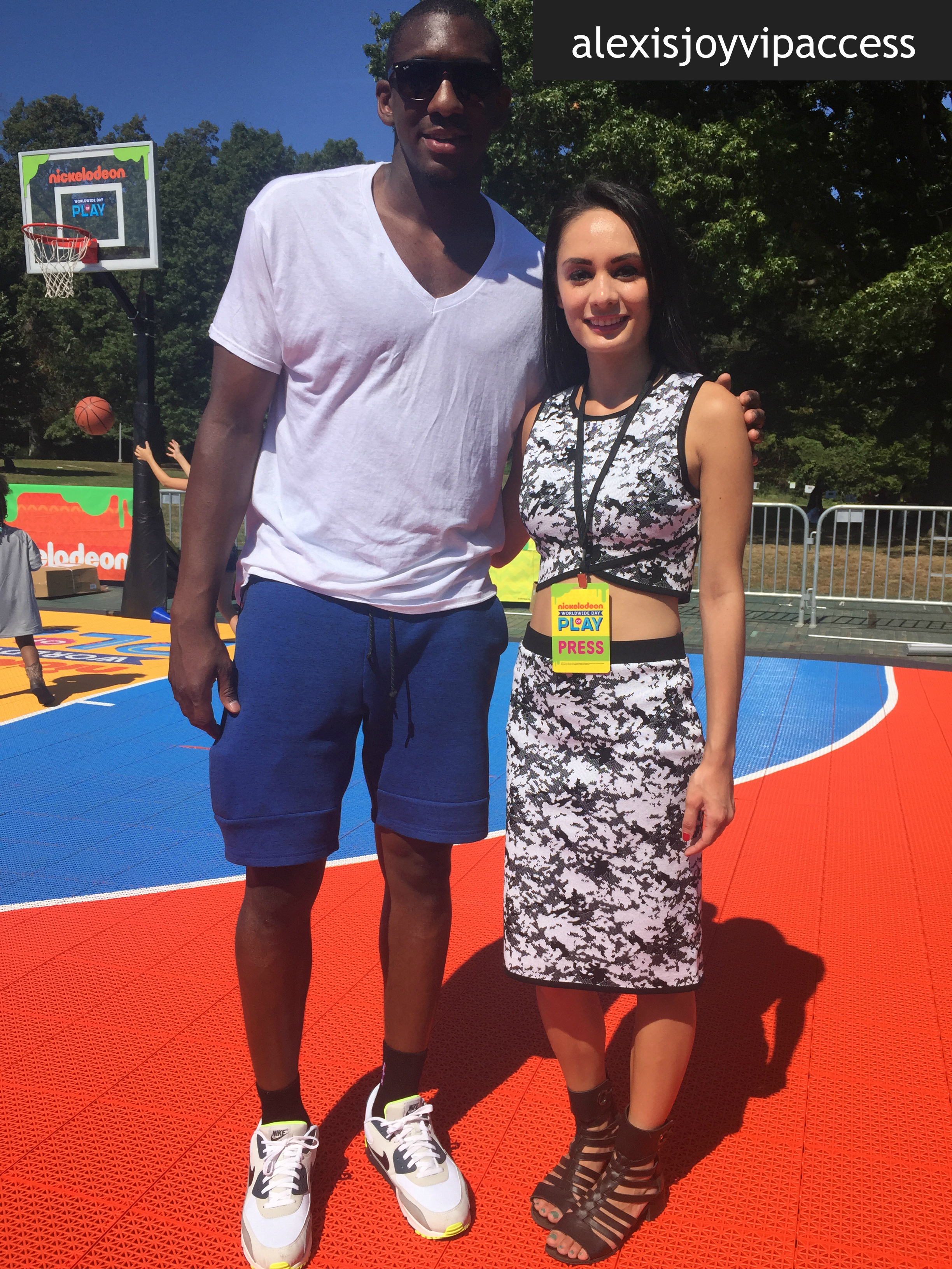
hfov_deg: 48.2
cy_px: 634
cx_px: 476
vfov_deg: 61.7
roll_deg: -0.1
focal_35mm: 29
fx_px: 1063
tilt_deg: -5.6
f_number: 2.2
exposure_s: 1/3300
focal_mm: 4.15
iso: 32
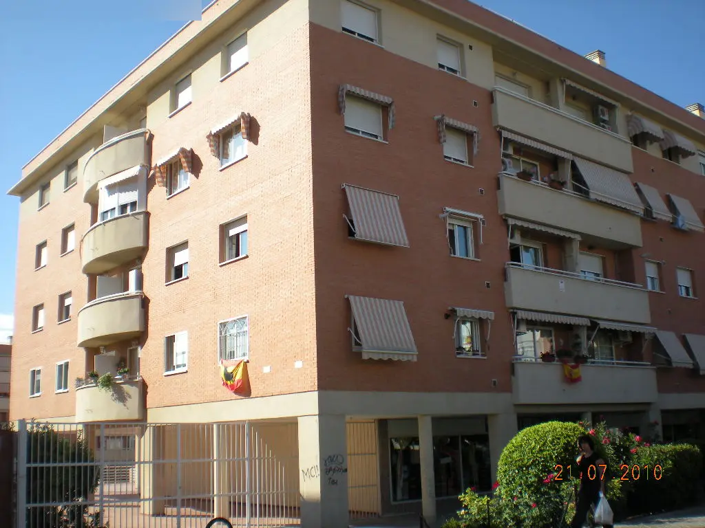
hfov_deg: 49.0
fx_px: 774
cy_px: 264
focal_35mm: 38
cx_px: 352
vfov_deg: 37.7
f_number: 4.6
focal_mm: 6.3
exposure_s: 1/320
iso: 64
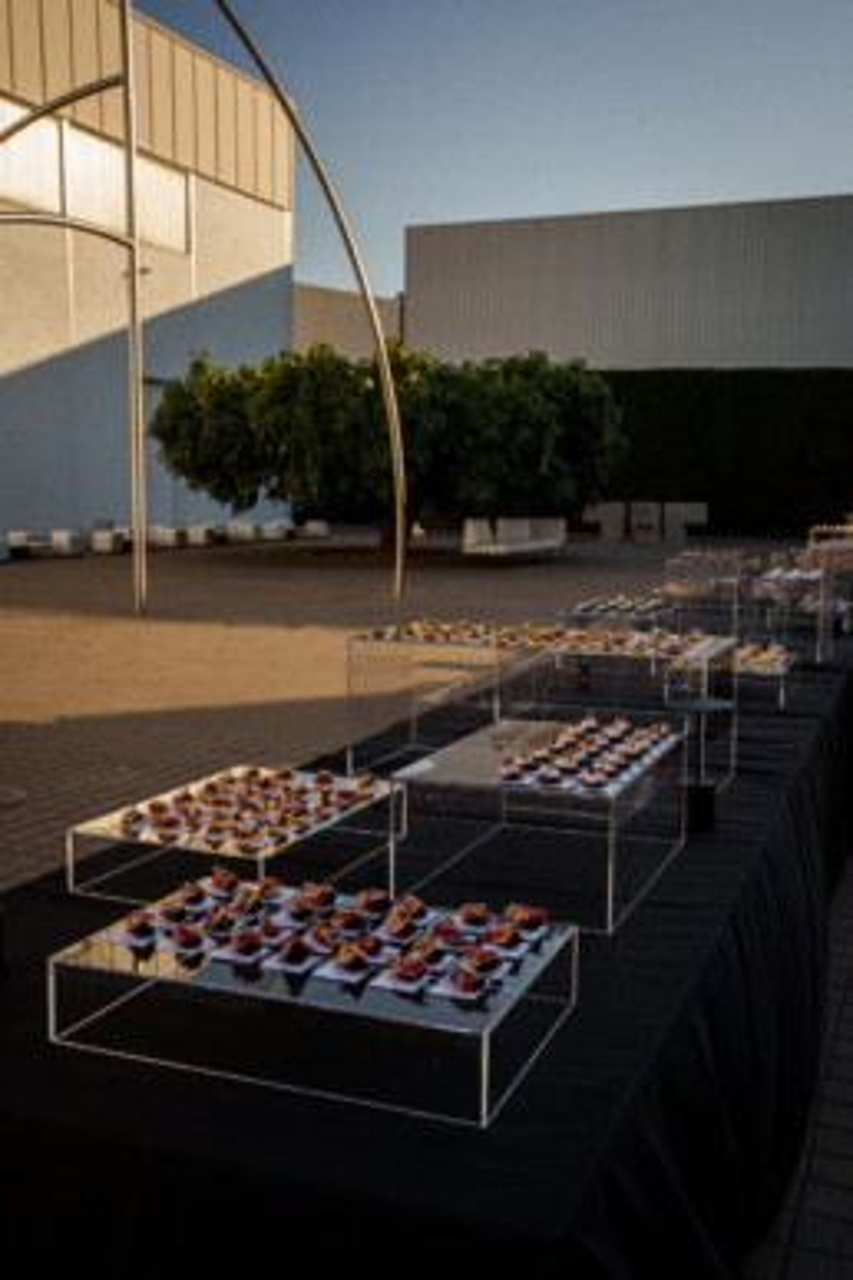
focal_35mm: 37
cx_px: 426
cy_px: 640
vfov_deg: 51.9
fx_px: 1315
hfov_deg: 35.9
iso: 160
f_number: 10
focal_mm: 37
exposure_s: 1/200
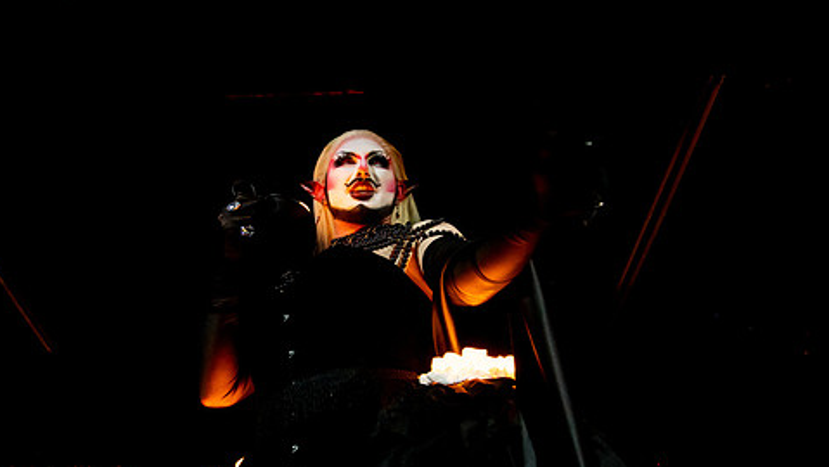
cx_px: 355
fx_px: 726
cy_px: 260
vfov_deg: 35.6
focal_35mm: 33
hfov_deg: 59.2
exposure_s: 1/30
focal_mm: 24
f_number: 4
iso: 8000
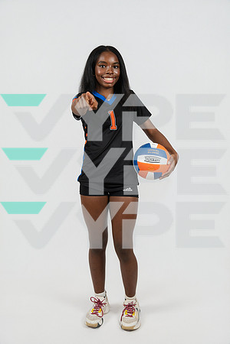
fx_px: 371
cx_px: 115
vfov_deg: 49.9
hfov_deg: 34.5
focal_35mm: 39
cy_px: 172
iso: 250
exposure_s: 1/160
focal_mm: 38.7
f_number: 4
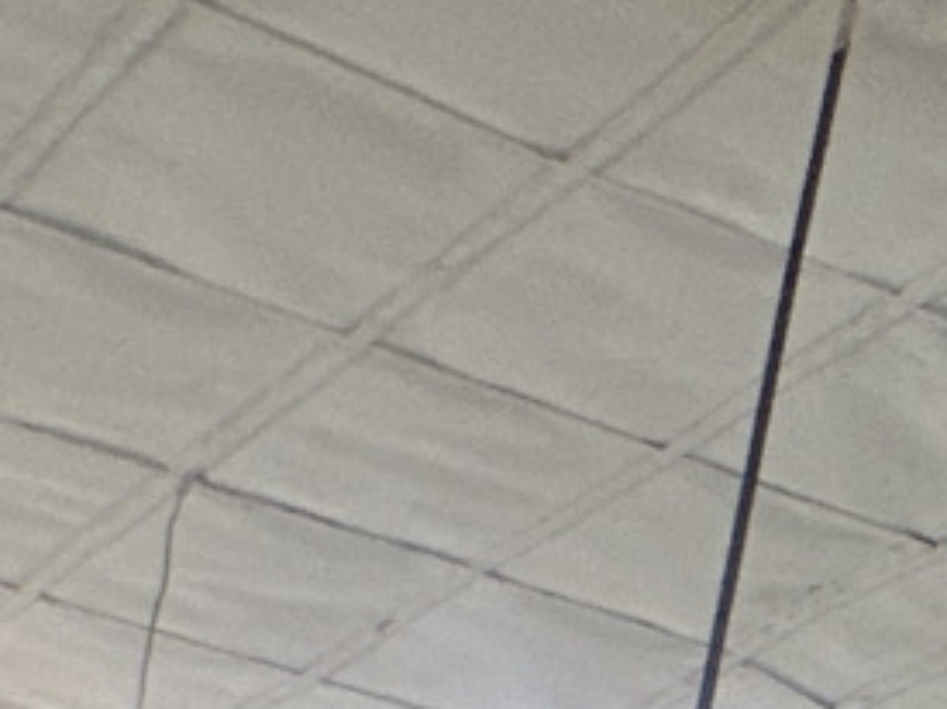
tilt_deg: +12.2
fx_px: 2789
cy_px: 1291
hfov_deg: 11.8
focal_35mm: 102
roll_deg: -3.0
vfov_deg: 13.1
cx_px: 2727
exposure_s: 1/59
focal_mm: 2.22
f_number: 2.2
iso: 250
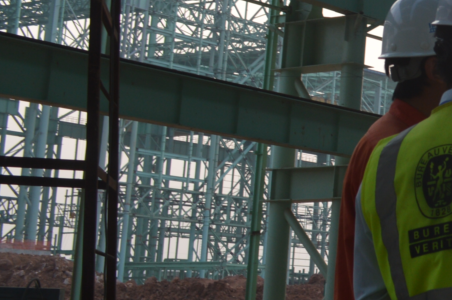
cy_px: 64
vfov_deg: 13.5
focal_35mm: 101
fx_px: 1267
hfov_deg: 16.6
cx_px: 827
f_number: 7.1
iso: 100
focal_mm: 18
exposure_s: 1/200
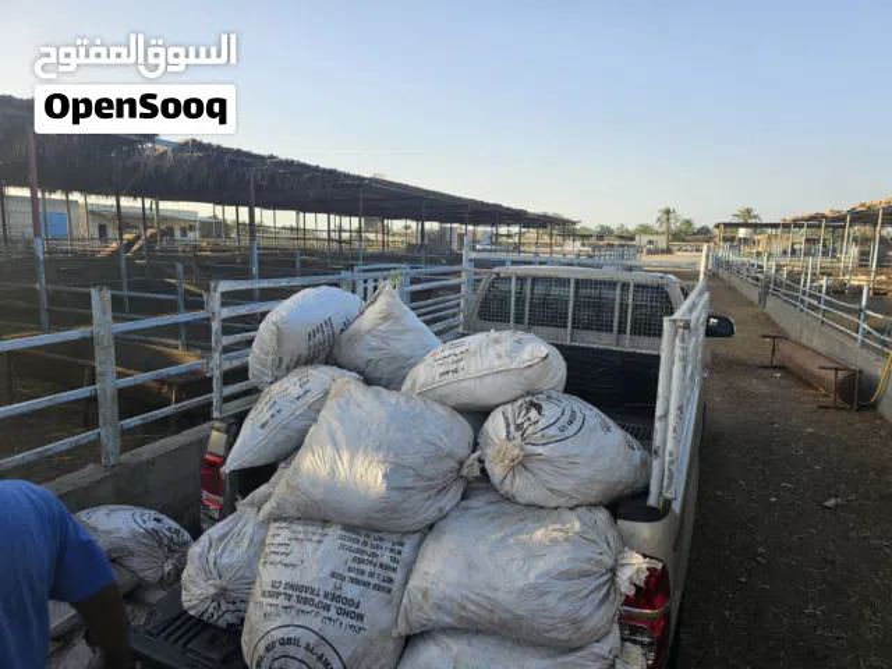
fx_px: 593
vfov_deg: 58.9
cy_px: 334
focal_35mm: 23
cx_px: 446
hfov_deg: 73.9
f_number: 1.7
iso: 20
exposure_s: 1/455
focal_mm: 6.3
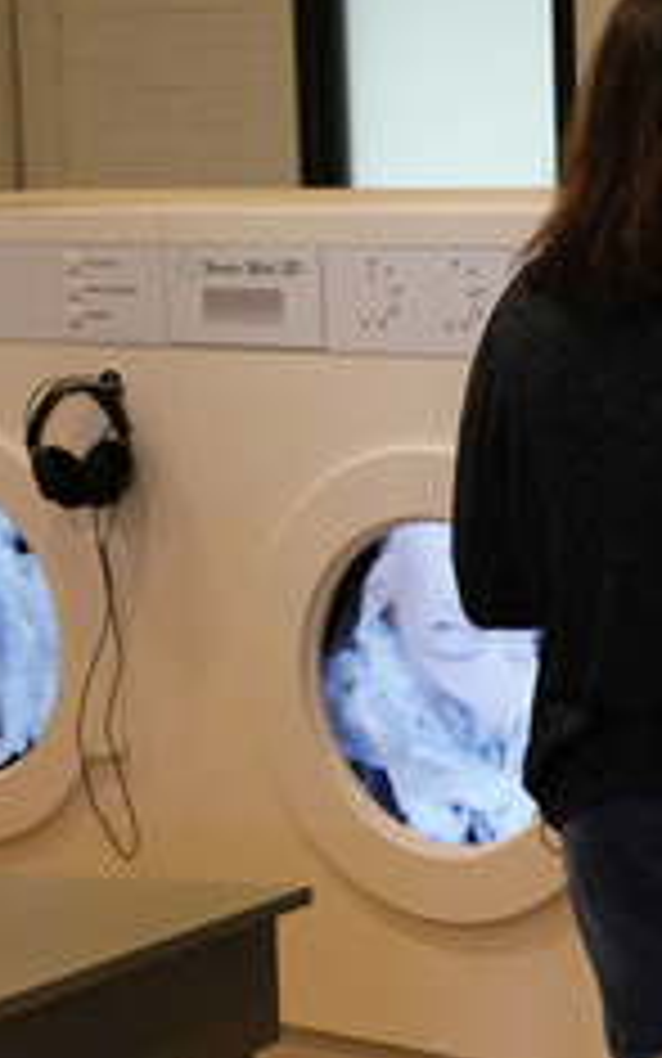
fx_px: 2596
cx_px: 682
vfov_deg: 23.0
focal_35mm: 90
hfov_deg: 14.3
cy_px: 509
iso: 1250
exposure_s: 1/100
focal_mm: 46
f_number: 7.1
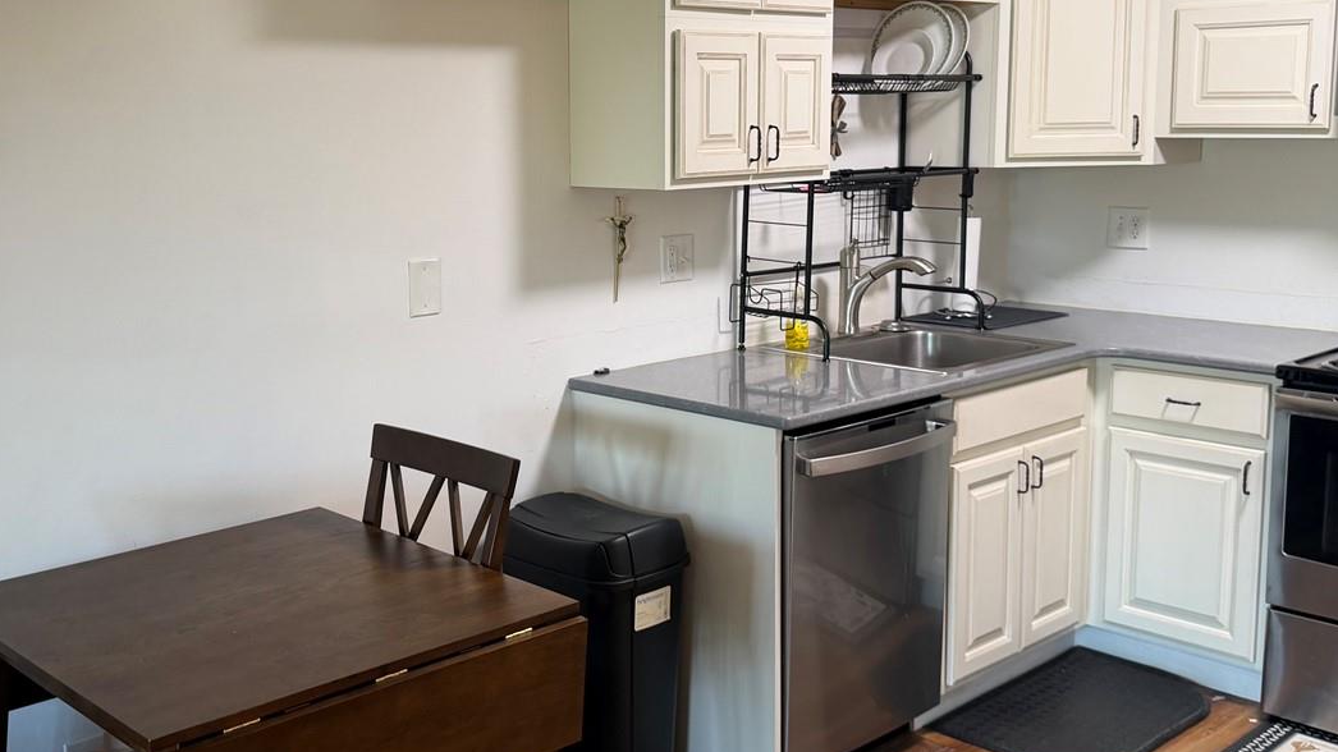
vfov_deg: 29.6
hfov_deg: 50.0
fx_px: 1419
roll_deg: +1.4
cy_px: 286
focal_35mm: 40
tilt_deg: -7.3
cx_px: 503
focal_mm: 6.76
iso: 125
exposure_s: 1/60
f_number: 1.78
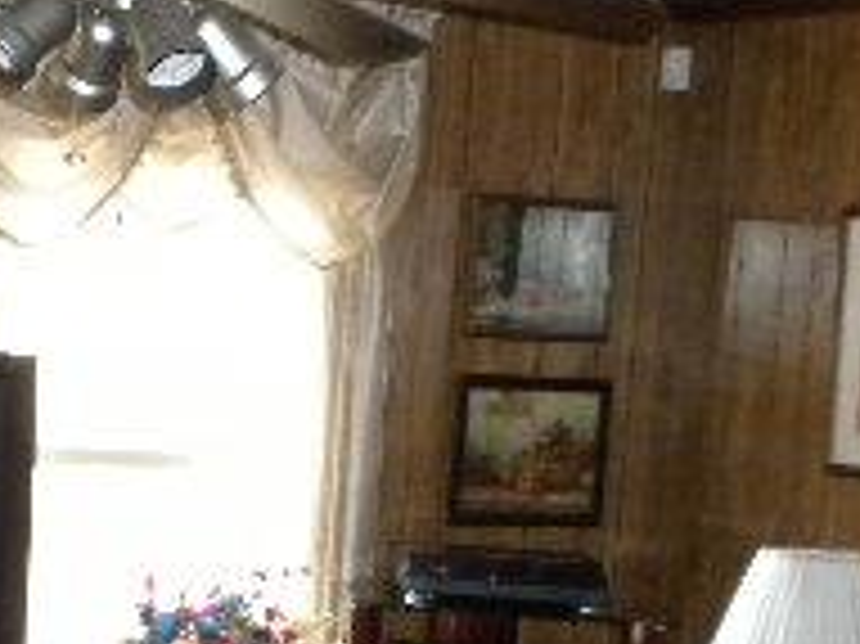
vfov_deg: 11.7
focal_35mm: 124
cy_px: 743
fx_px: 3079
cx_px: 234
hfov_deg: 15.8
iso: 409
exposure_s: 1/30
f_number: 3.5
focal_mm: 6.6
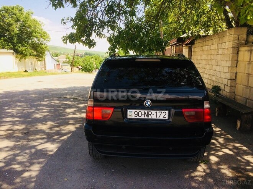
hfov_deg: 61.7
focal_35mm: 29
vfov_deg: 48.2
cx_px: 126
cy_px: 94
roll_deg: -2.1
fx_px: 212
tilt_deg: -10.9
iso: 32
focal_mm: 4.15
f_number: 2.2
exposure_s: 1/954
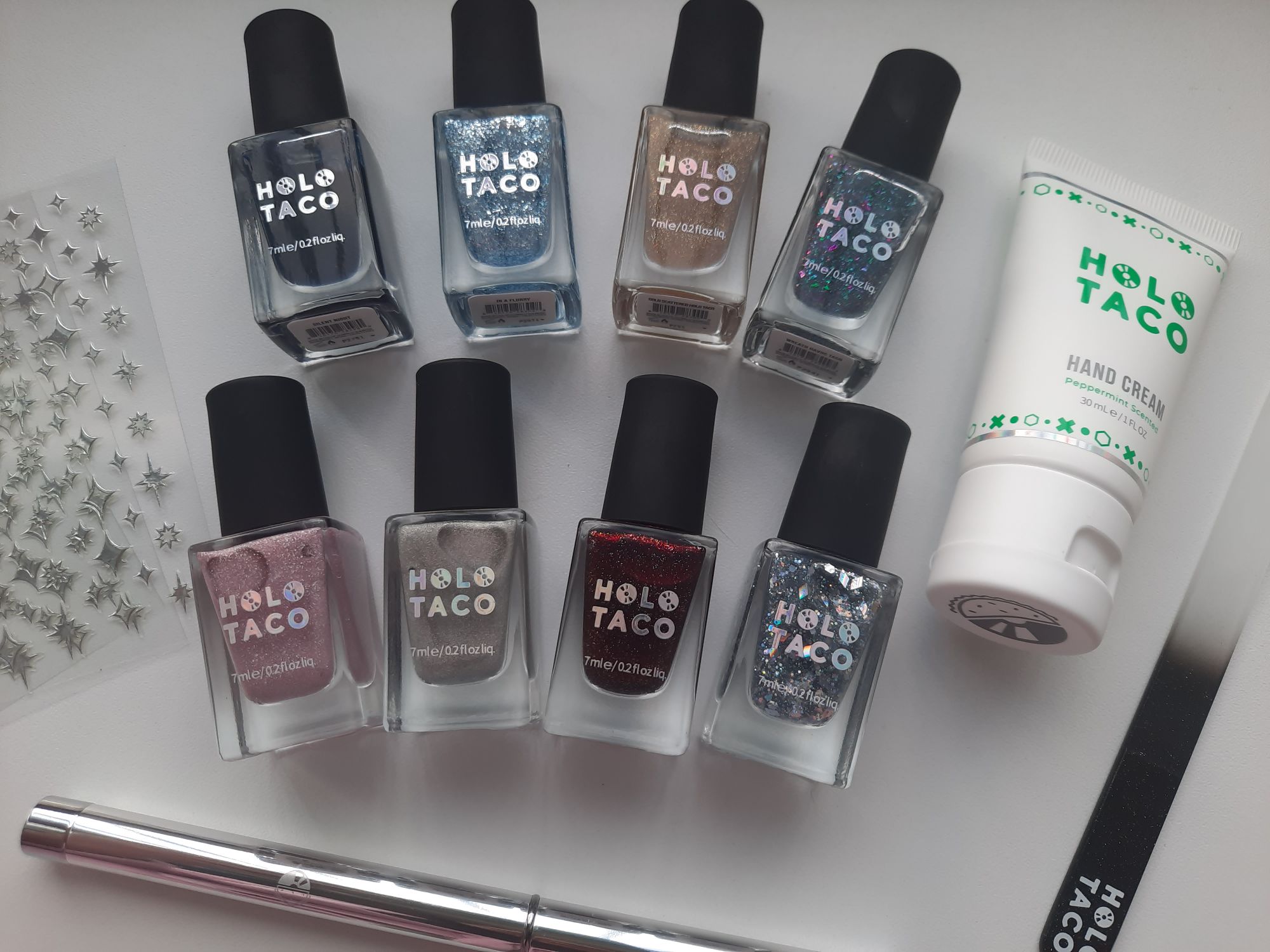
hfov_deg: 69.4
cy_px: 476
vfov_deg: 54.9
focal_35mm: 25
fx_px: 917
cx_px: 635
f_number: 2
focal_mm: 4.6
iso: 50
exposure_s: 1/100
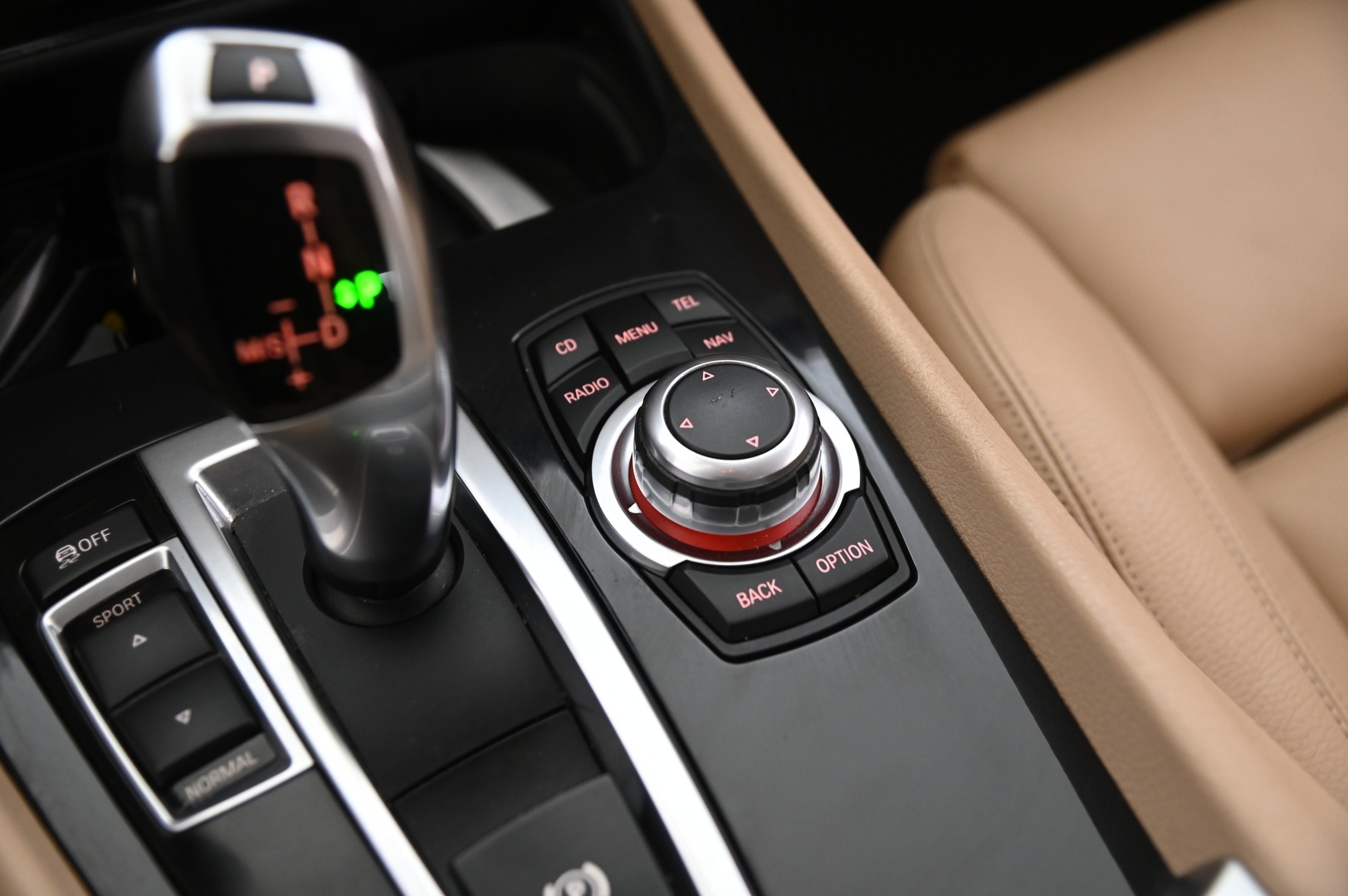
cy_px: 448
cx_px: 674
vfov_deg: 30.5
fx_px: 1646
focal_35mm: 44
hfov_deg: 44.5
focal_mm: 44
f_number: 4
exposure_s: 1/15
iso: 2000
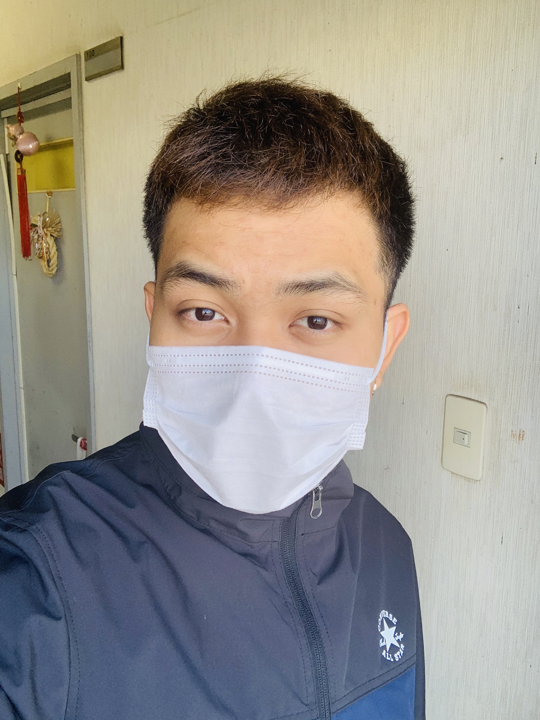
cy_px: 360
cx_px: 270
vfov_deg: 56.8
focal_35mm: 32
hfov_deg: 44.2
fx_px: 666
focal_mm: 2.87
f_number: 2.2
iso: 40
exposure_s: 1/121
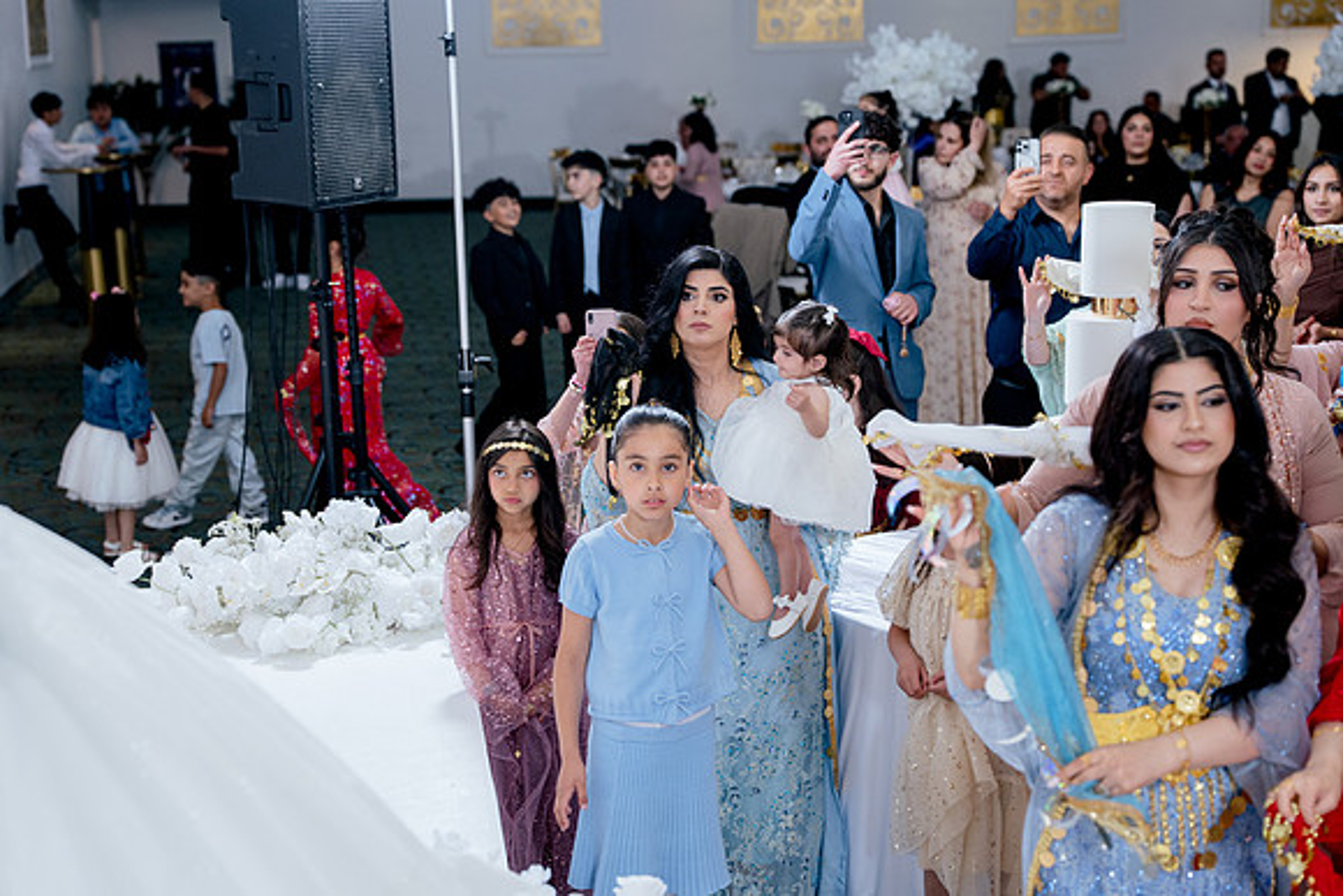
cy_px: 448
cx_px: 672
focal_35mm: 60
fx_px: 2239
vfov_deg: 22.6
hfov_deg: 33.4
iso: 800
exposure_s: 1/160
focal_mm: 60
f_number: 2.8
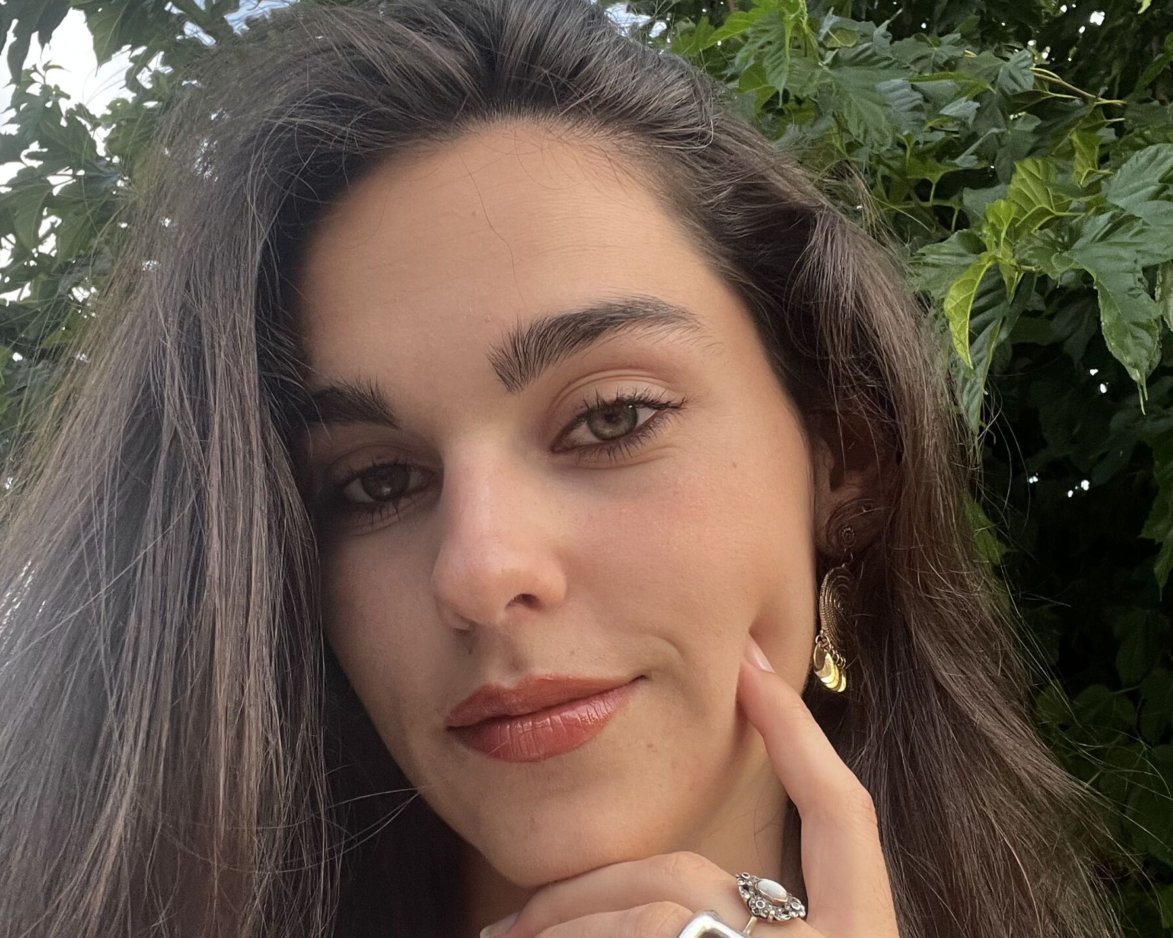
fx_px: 1458
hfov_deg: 43.8
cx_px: 546
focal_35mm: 42
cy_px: 510
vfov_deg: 35.7
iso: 100
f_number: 2.2
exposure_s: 1/91
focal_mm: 2.71
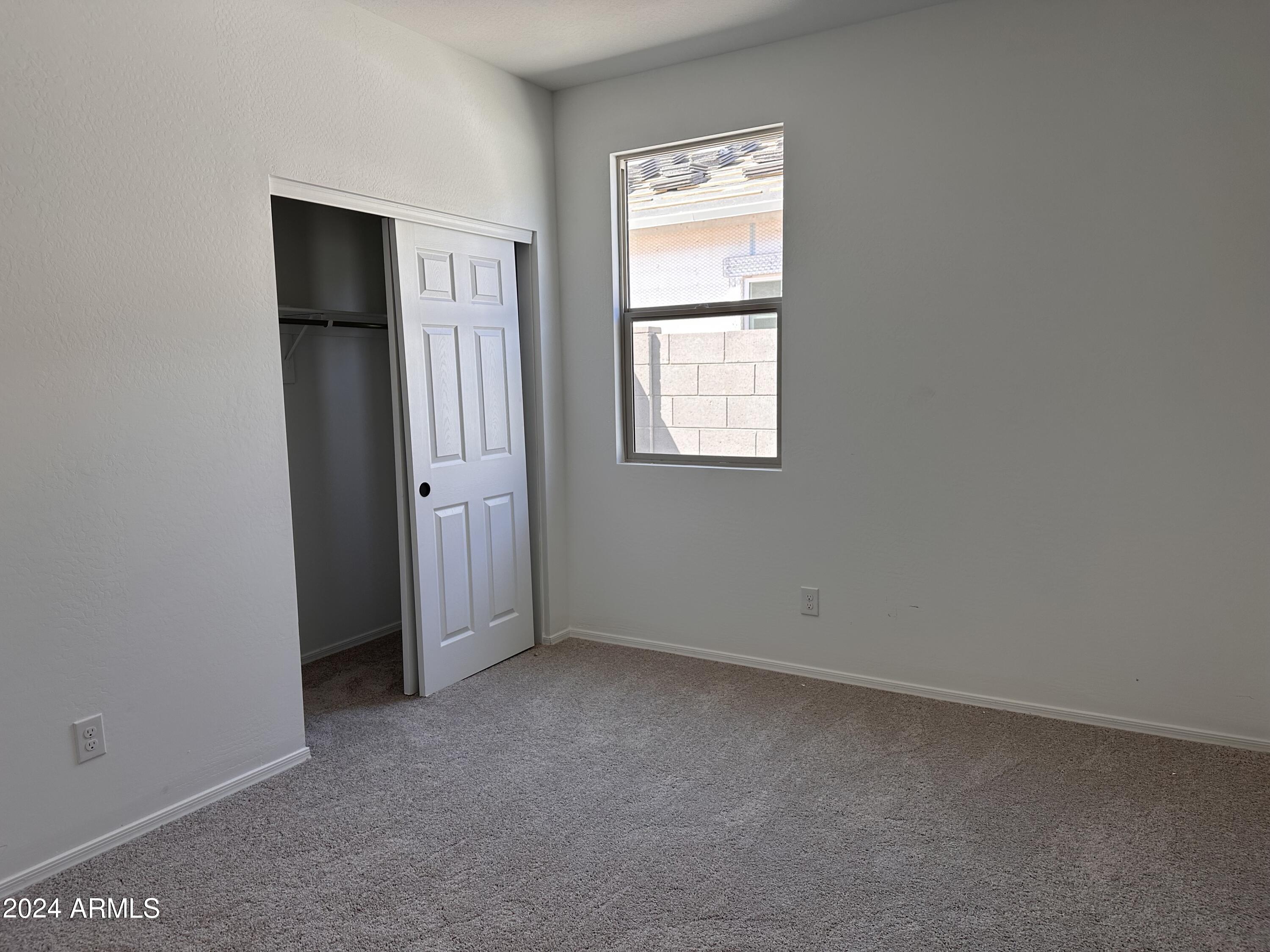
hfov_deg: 71.6
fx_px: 881
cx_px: 635
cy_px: 476
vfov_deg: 56.8
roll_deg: +0.9
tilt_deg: -6.2
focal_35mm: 24
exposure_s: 1/161
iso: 100
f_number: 1.78
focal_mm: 6.86
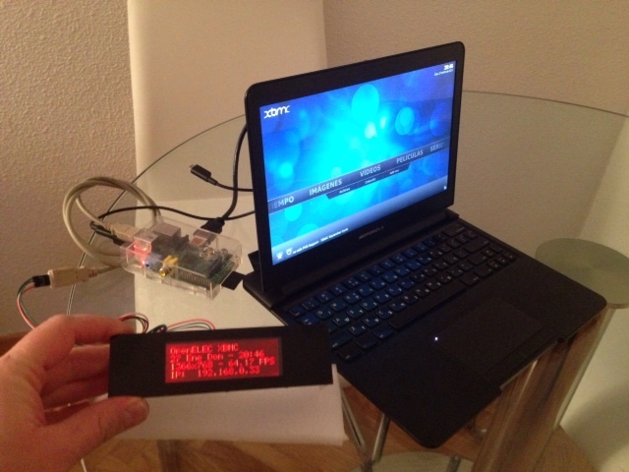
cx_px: 314
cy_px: 236
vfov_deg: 42.9
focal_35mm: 33
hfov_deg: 55.4
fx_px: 600
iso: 640
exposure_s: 1/15
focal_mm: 4.13
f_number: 2.4
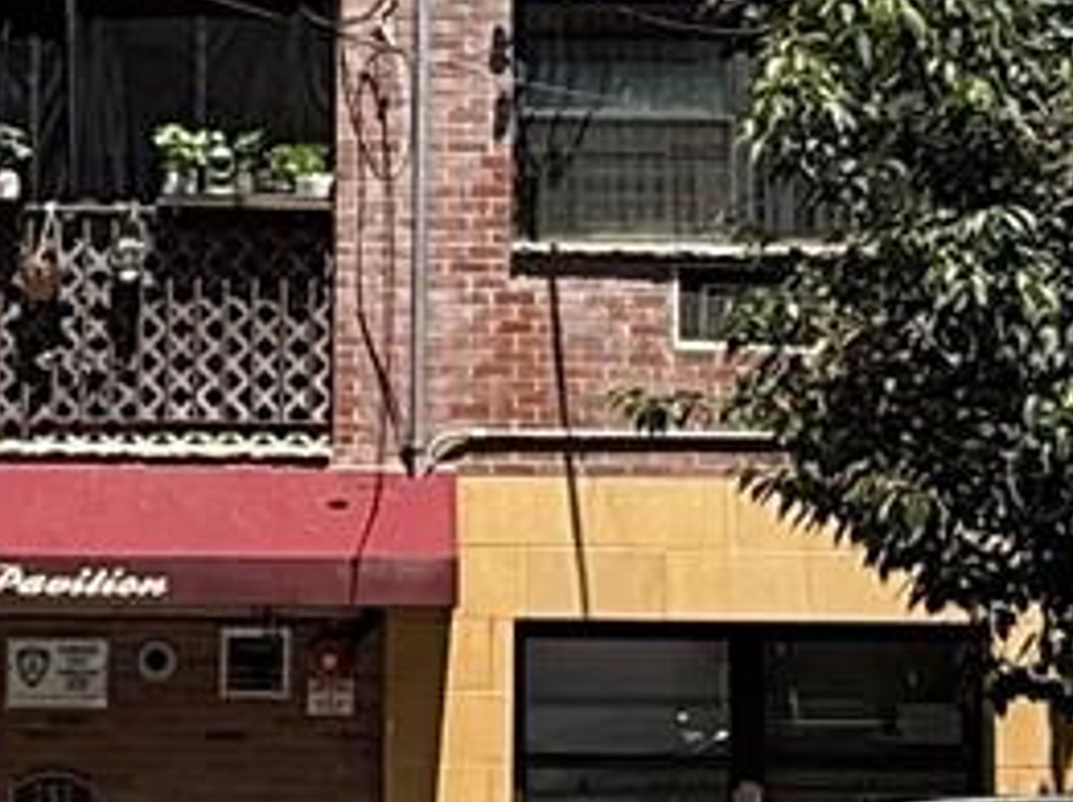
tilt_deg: +11.7
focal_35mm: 110
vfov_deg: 13.3
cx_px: 337
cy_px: 78
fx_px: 3405
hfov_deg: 17.8
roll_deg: -1.4
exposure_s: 1/1017
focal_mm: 2.22
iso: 50
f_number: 2.2
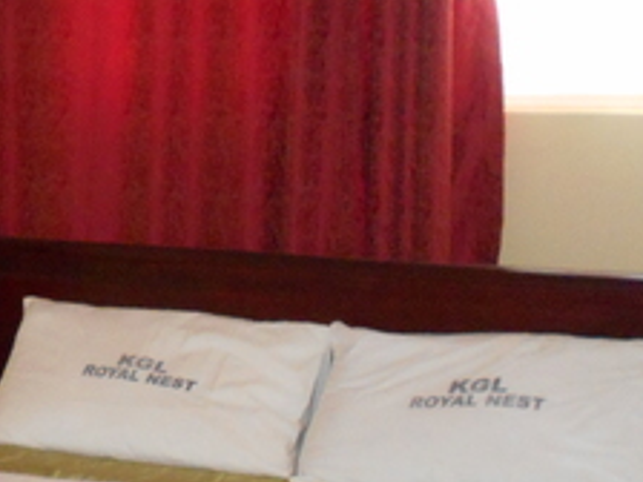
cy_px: 244
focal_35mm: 93
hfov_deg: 19.2
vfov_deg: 15.9
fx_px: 1727
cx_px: -238
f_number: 3.2
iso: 450
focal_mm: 4.6
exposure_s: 1/25
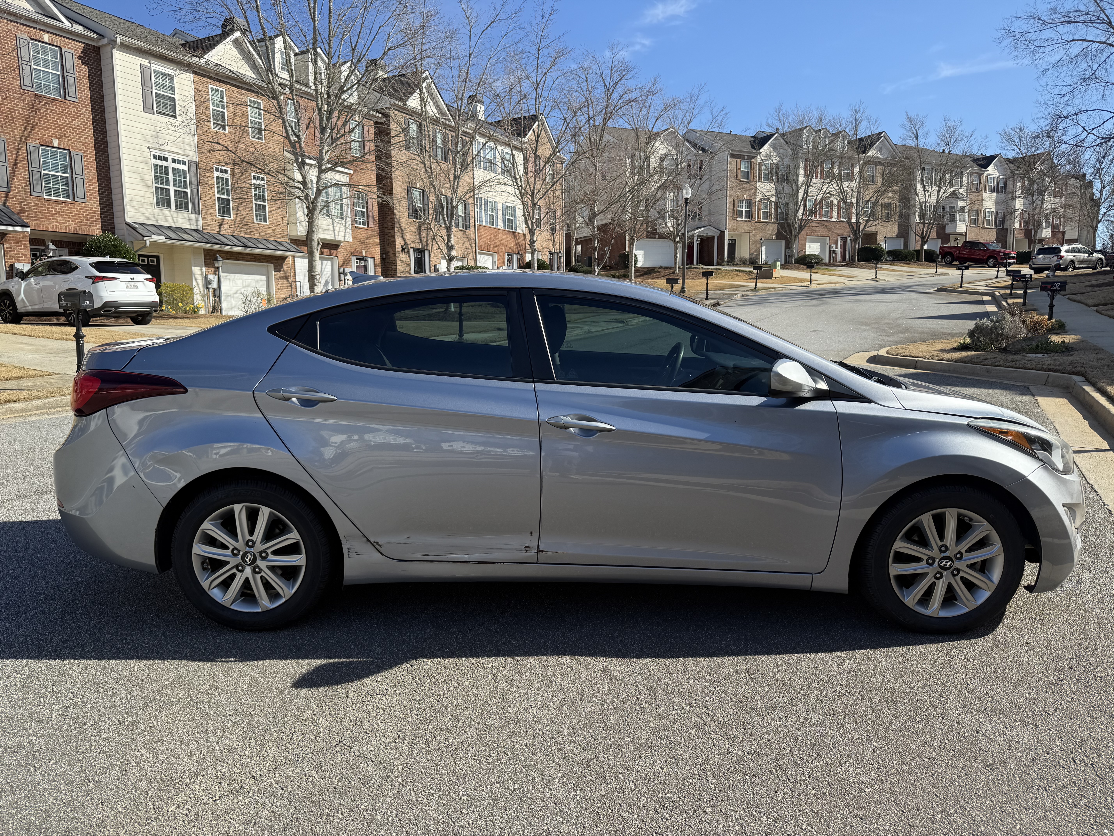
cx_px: 557
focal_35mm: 24
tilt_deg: -6.4
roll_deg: +1.2
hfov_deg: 71.6
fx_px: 772
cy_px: 418
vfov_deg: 56.8
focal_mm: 6.76
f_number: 1.78
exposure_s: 1/2299
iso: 80
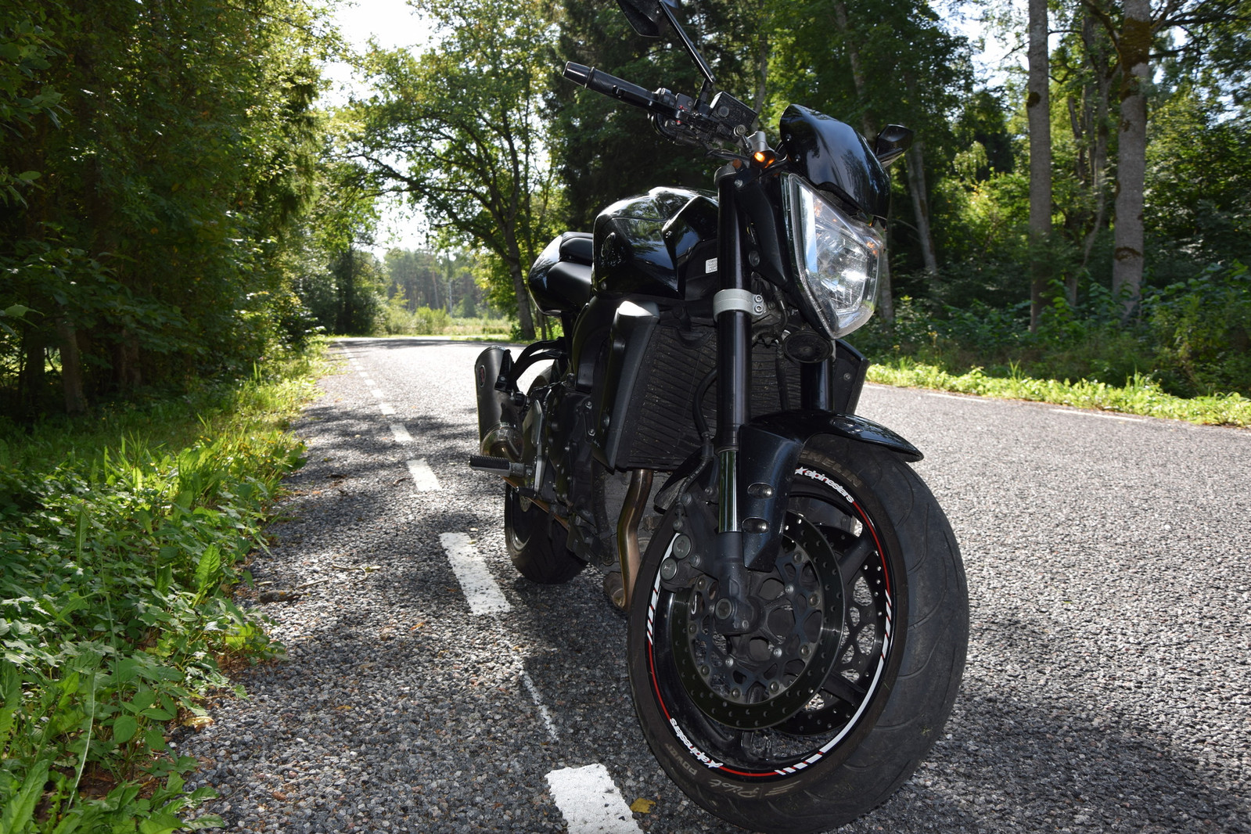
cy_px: 417
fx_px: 1095
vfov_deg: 41.7
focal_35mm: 32
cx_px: 626
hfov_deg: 59.5
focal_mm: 21
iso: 100
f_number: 5.6
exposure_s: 1/125
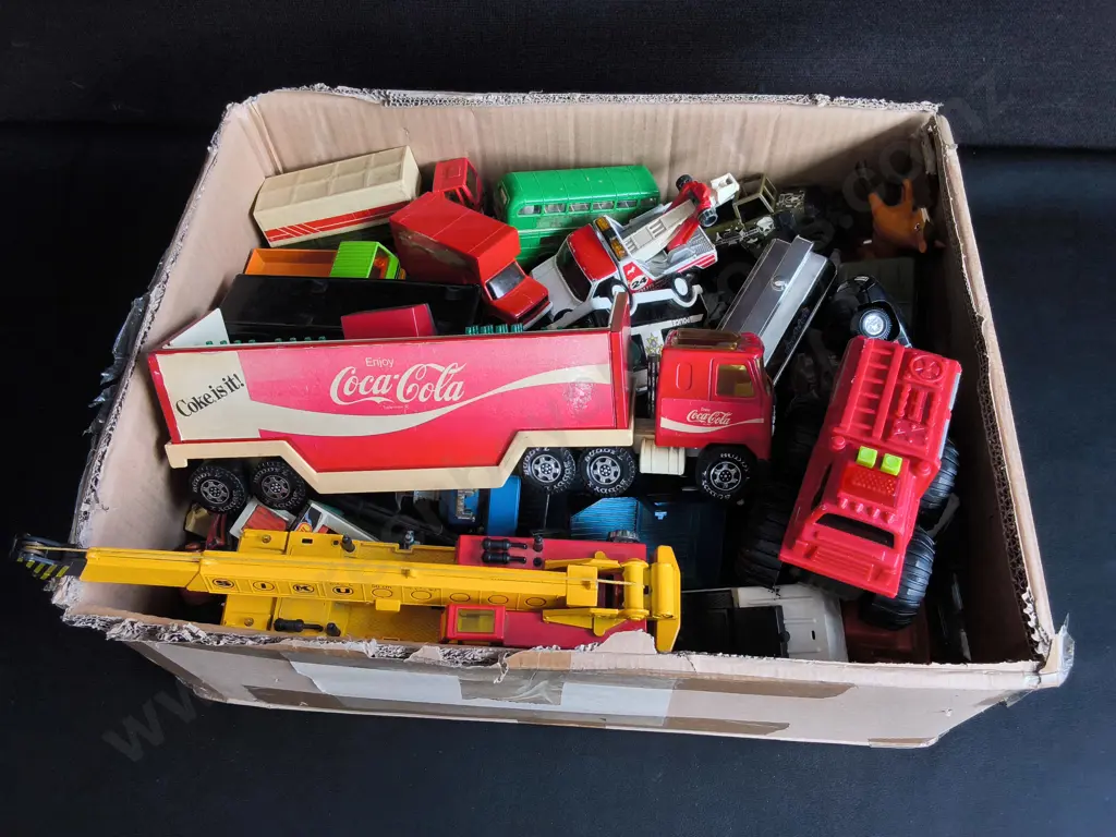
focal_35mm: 27
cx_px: 558
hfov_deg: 65.3
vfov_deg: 51.4
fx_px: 870
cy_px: 418
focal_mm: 2.87
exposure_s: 1/100
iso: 100
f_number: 2
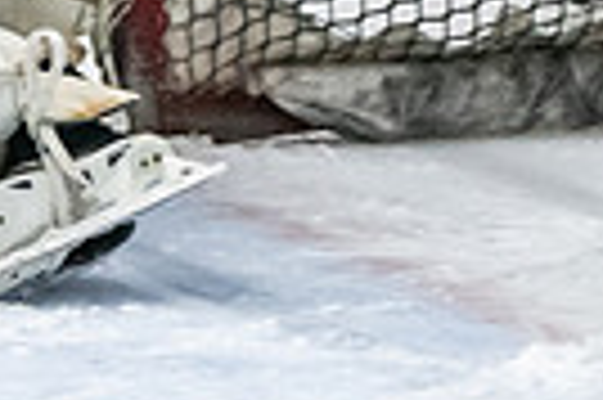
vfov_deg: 1.7
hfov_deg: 2.6
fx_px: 13517
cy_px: -473
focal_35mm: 808
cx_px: 383
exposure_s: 1/800
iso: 3200
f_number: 2.8
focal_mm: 100
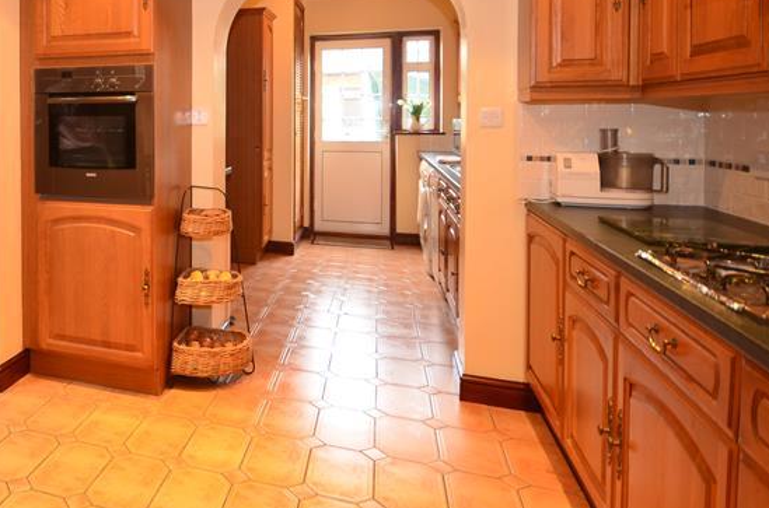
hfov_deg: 58.1
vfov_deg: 44.4
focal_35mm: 28
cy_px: 119
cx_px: 106
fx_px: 597
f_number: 5
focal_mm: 10
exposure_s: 1/8
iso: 200
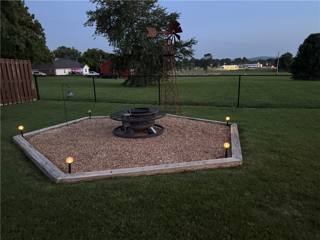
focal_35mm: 24
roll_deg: +1.4
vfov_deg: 56.8
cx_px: 160
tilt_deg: -14.1
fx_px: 222
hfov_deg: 71.6
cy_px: 120
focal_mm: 6.76
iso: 1250
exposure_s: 1/28
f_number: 1.78
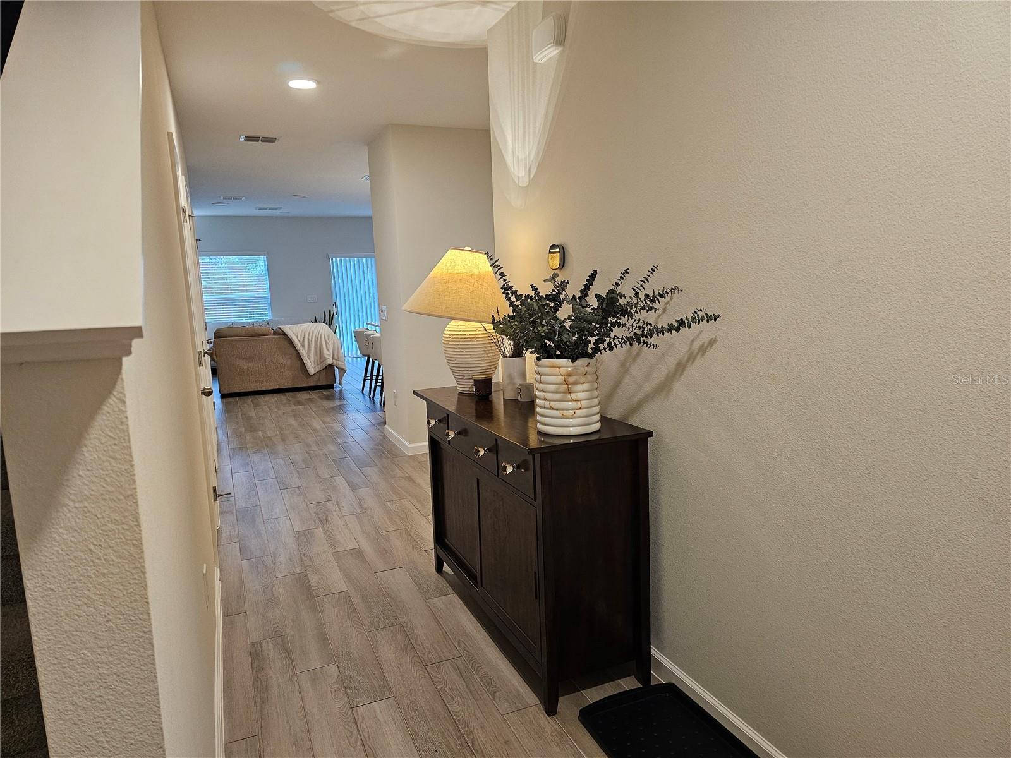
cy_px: 379
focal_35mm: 23
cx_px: 506
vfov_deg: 58.9
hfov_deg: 73.9
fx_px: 672
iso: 500
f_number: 1.7
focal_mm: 6.3
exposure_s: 1/120
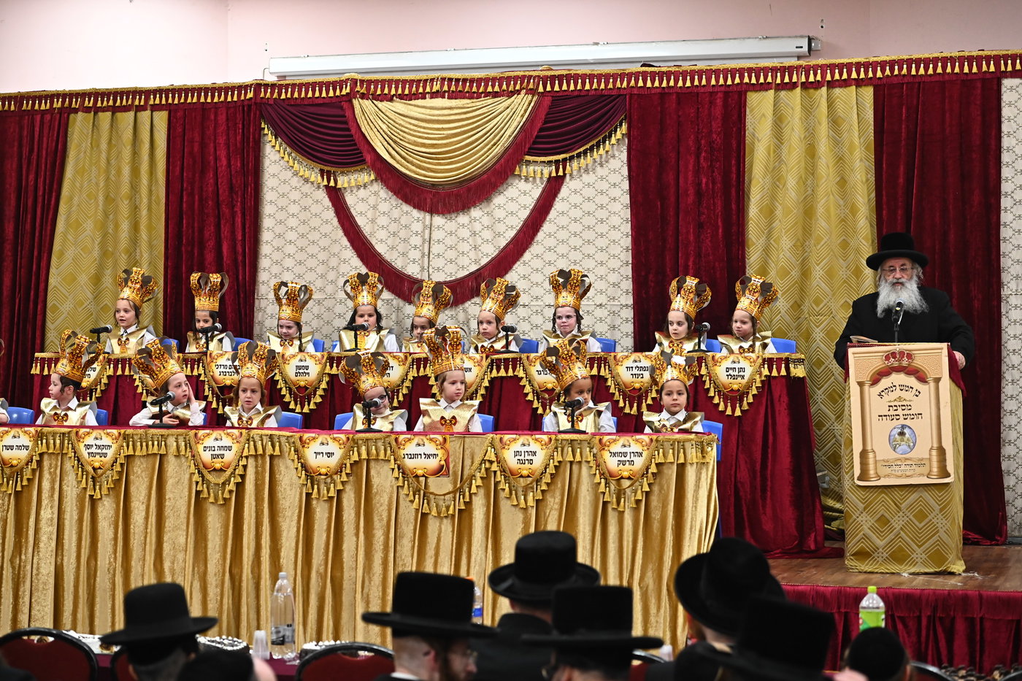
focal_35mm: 70
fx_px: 1987
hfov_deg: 28.8
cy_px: 340
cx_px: 511
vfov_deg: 19.5
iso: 2500
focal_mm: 70
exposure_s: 1/200
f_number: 4
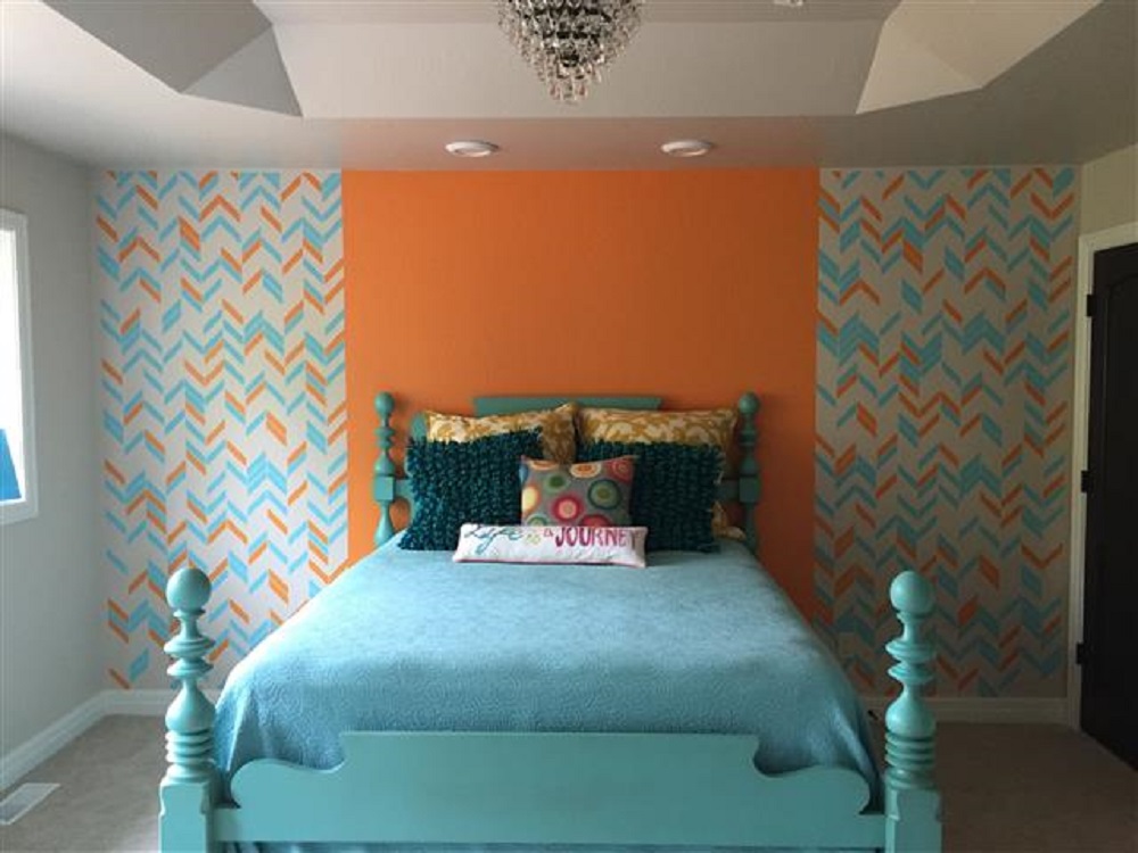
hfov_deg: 61.7
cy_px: 426
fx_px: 953
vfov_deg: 48.2
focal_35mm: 29
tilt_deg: -3.2
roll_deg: +0.4
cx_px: 569
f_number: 2.2
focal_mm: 4.15
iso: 125
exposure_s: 1/30
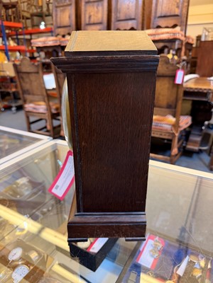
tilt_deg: -22.0
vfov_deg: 71.6
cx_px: 106
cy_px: 142
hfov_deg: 56.8
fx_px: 197
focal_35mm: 24
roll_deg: +1.2
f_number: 1.78
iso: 400
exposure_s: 1/50
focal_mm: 6.76
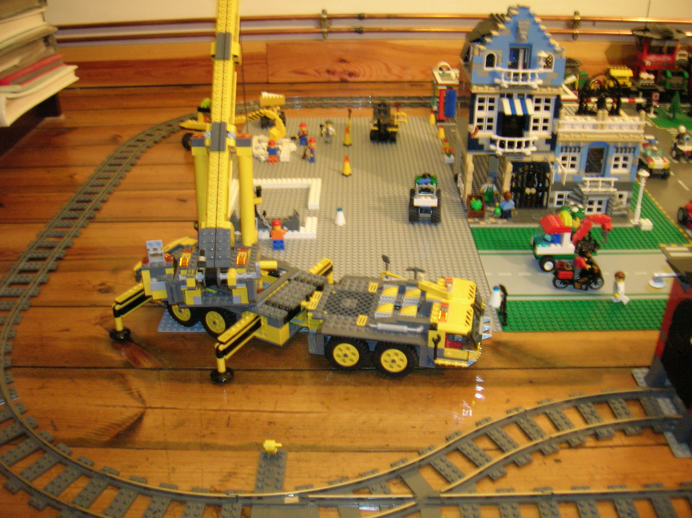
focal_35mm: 34
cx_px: 346
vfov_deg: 41.7
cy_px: 259
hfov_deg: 54.0
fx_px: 679
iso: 200
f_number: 2.9
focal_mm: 5.7
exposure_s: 1/1.4
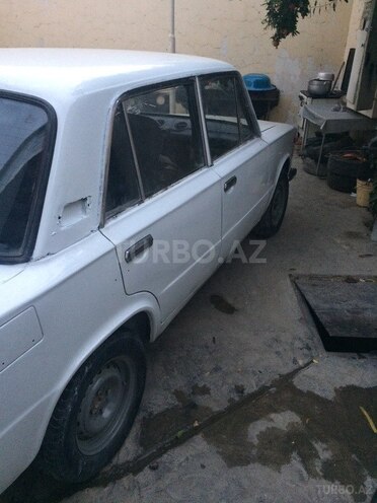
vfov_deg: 61.7
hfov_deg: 48.2
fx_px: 421
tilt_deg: -29.2
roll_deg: -1.2
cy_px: 252
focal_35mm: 29
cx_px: 188
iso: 320
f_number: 2.2
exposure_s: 1/33
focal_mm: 4.15
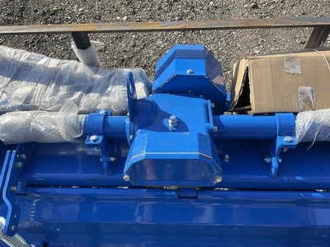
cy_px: 124
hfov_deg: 61.7
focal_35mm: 29
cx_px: 165
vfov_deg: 48.2
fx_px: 276
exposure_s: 1/829
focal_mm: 3
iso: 25
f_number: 1.8
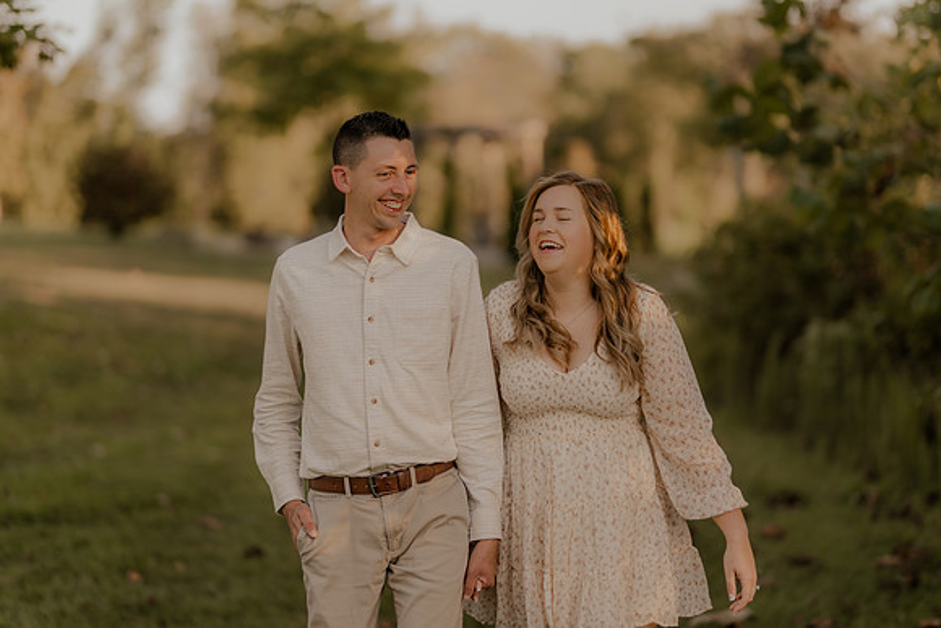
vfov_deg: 15.6
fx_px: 2290
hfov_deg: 23.2
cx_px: 463
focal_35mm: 88
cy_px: 307
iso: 200
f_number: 1.4
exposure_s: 1/1000
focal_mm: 85
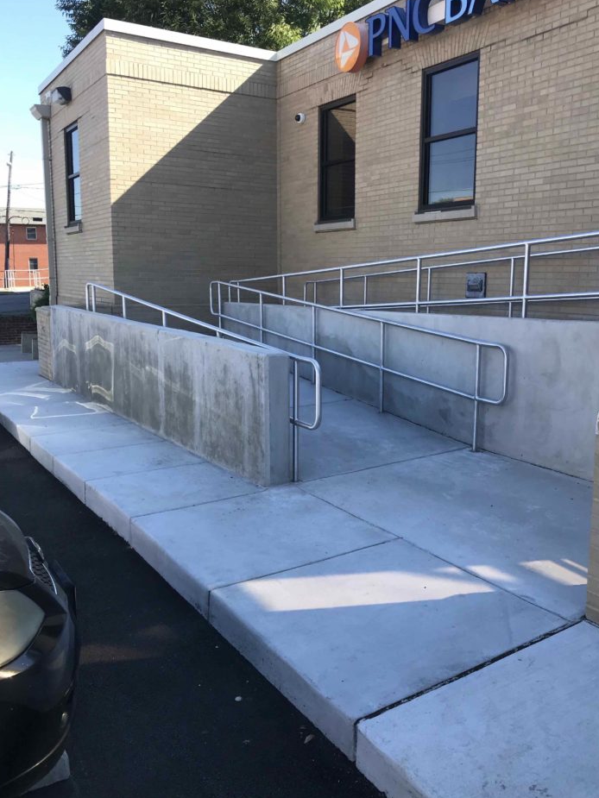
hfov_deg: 45.4
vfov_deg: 58.3
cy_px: 380
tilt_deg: -8.2
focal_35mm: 31
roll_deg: -0.9
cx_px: 311
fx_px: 715
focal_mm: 3.99
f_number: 1.8
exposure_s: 1/618
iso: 20
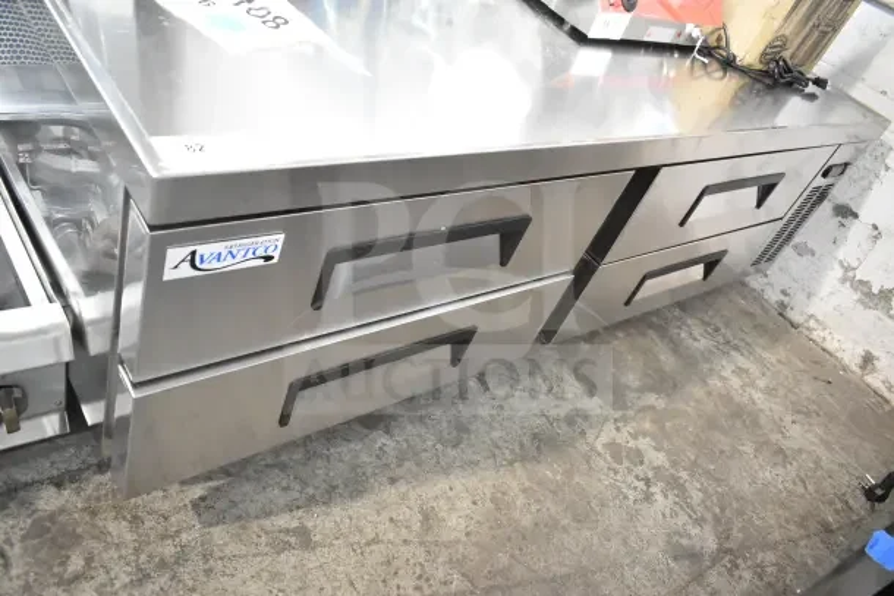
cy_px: 298
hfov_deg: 67.4
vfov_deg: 48.0
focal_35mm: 27
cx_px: 447
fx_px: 671
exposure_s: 1/30
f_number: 3.5
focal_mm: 18
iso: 2200
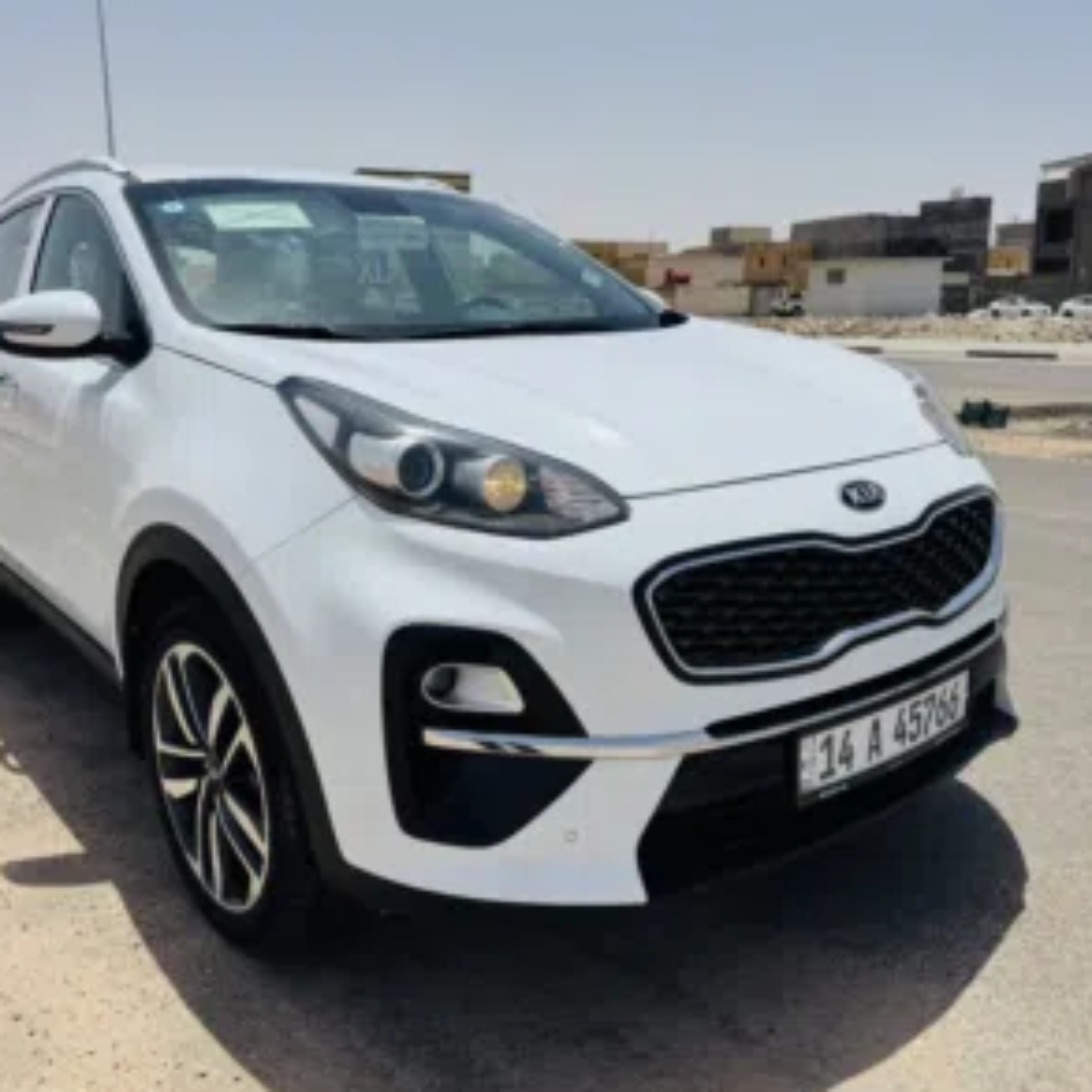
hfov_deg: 55.6
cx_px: 537
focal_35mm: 29
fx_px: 1035
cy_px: 522
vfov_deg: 55.6
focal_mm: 6.76
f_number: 1.78
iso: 80
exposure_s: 1/12346
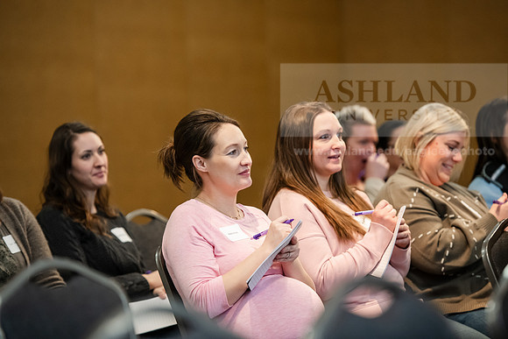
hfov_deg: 14.2
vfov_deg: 9.5
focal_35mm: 145
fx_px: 2046
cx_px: 254
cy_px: 170
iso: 2000
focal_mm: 145
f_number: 3.2
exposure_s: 1/200
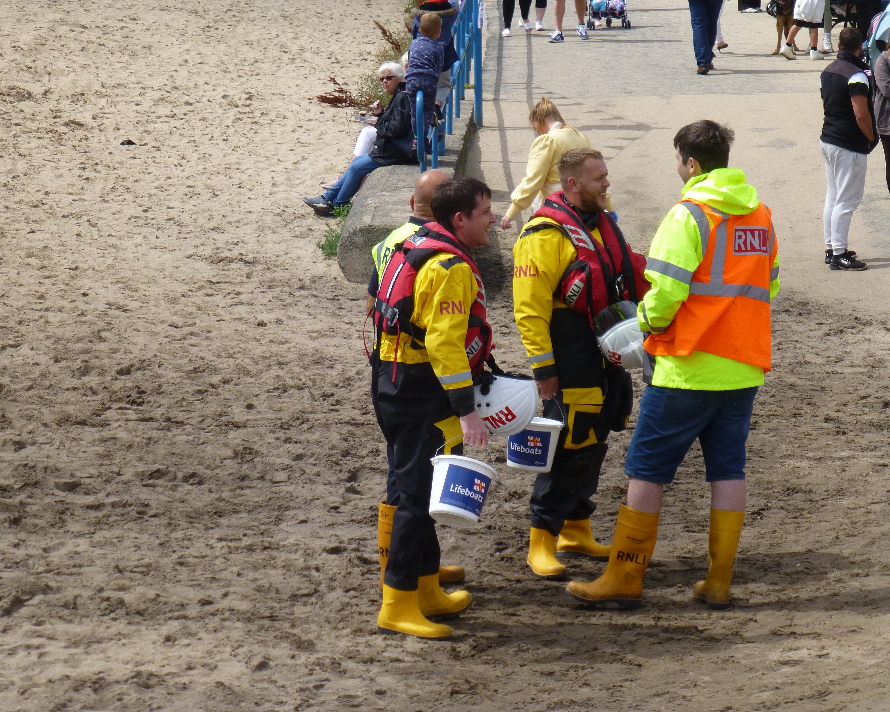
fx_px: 3767
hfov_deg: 13.5
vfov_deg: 10.8
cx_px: 424
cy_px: 356
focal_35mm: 143
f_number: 5.4
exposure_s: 1/640
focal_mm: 24.4
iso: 100
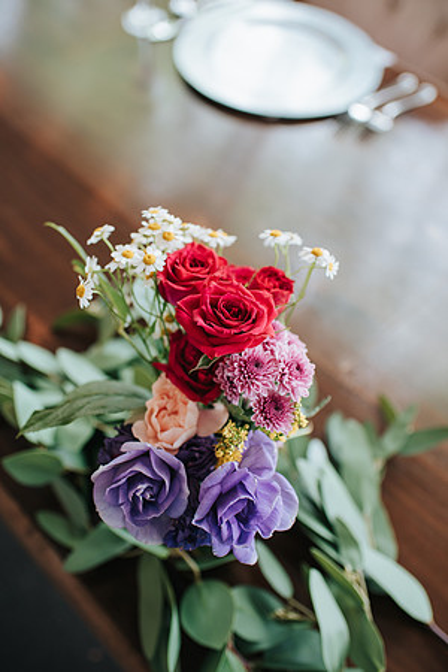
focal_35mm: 35
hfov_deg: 37.9
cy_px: 336
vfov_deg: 54.4
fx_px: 653
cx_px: 224
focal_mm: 35
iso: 450
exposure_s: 1/125
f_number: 2.8
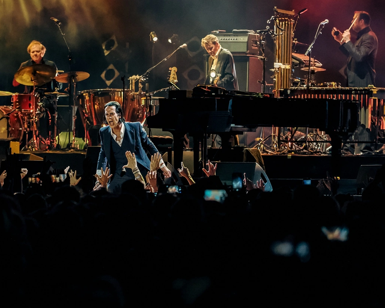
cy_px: 131
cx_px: 148
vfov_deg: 4.1
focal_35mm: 378
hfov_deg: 5.1
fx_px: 4306
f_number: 2.8
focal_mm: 150
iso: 3200
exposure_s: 1/500
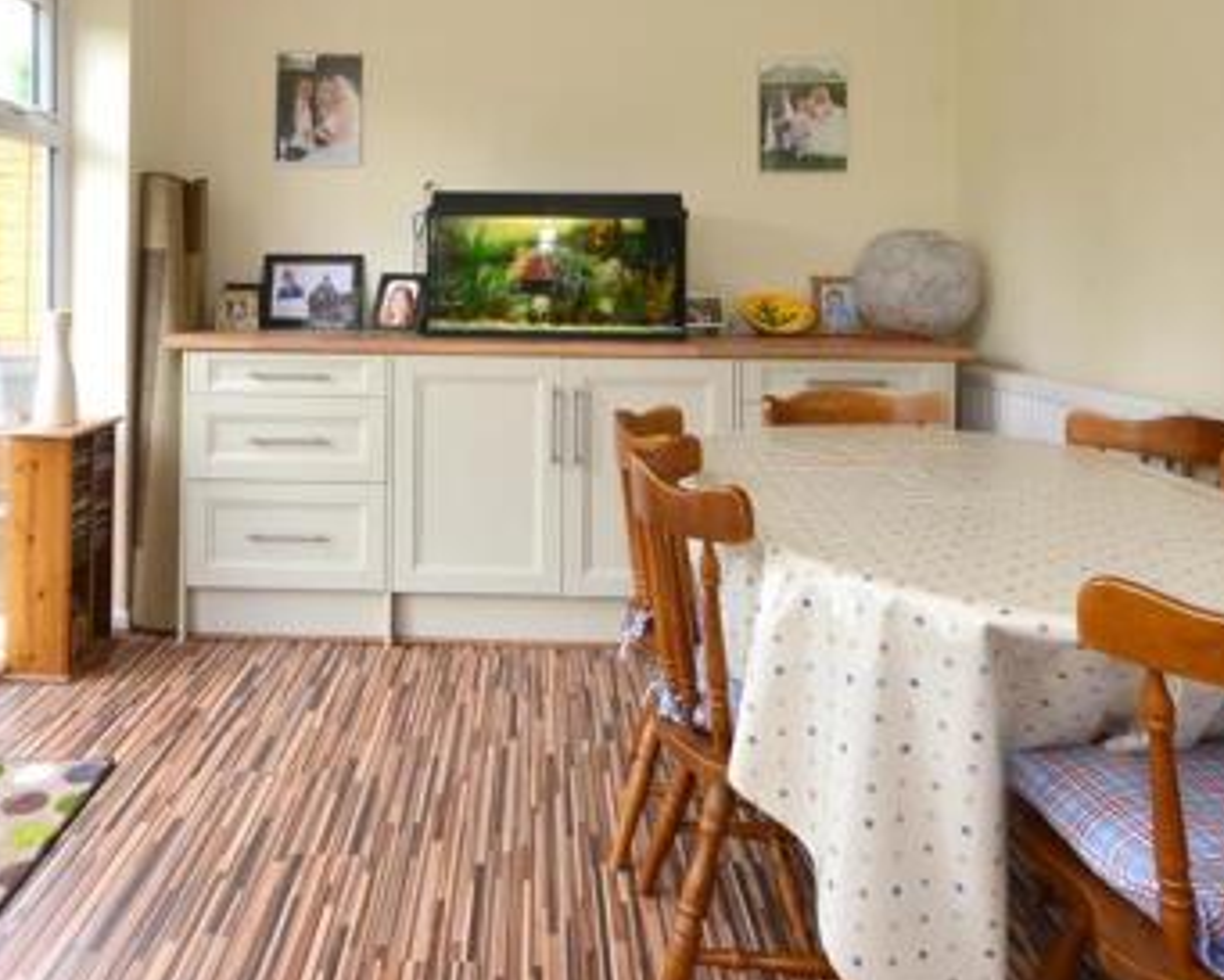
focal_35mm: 27
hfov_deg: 63.6
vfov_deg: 50.6
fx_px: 978
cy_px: 223
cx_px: 503
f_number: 11
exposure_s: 1/8
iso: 200
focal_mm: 10
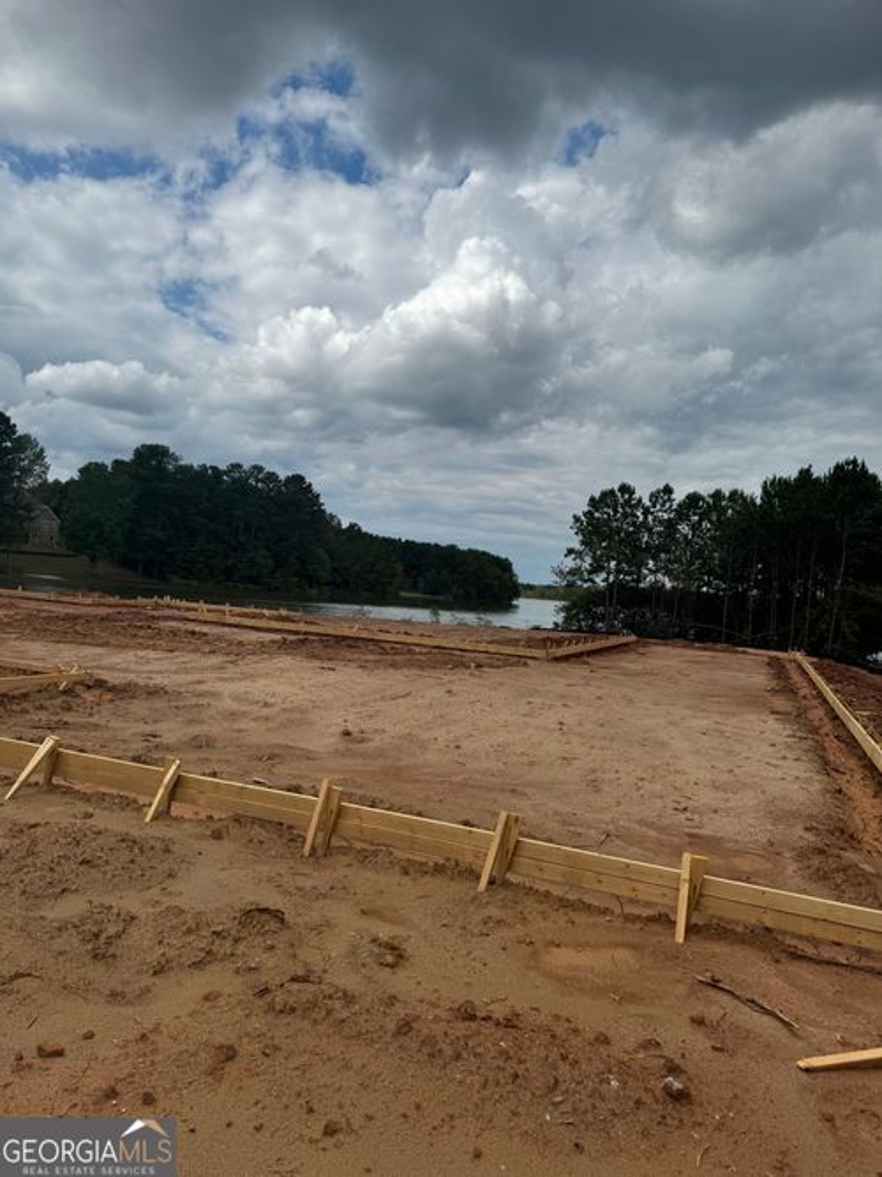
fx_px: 816
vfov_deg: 71.6
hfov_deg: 56.8
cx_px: 441
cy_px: 588
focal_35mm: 24
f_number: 1.78
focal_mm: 6.76
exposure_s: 1/7937
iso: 80
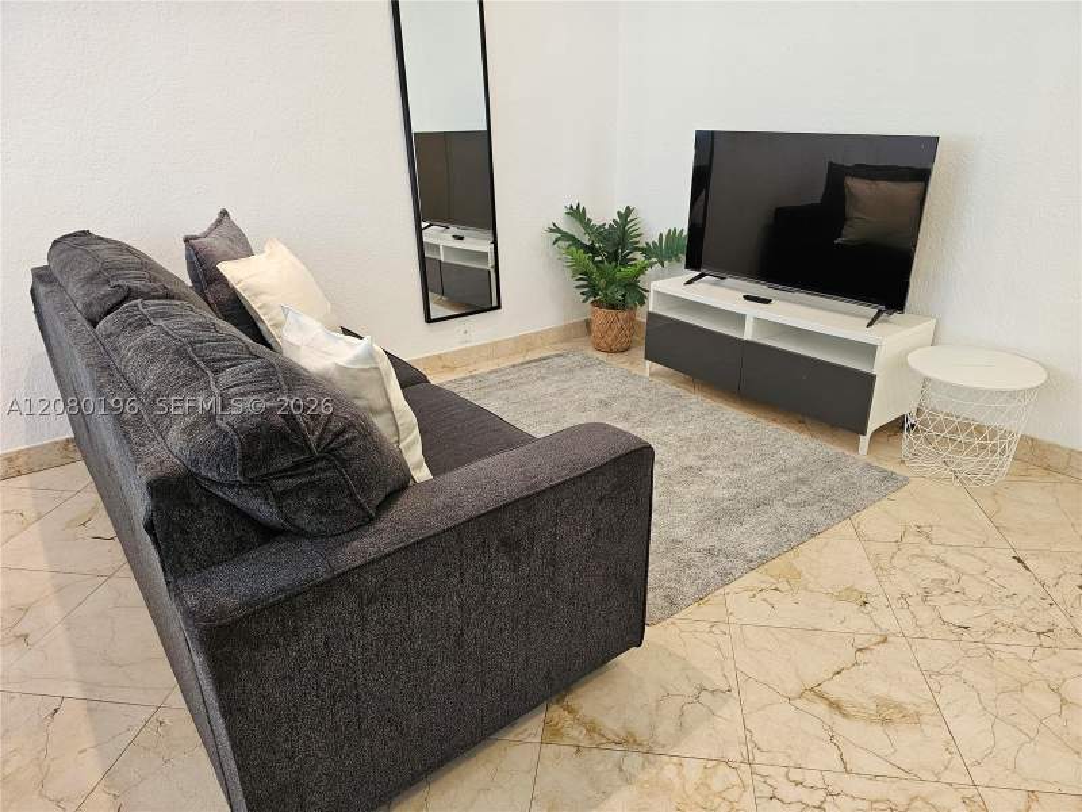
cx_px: 541
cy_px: 406
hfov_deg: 73.9
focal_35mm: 23
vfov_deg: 58.9
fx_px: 719
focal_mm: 6.3
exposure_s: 1/120
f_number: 1.7
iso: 320
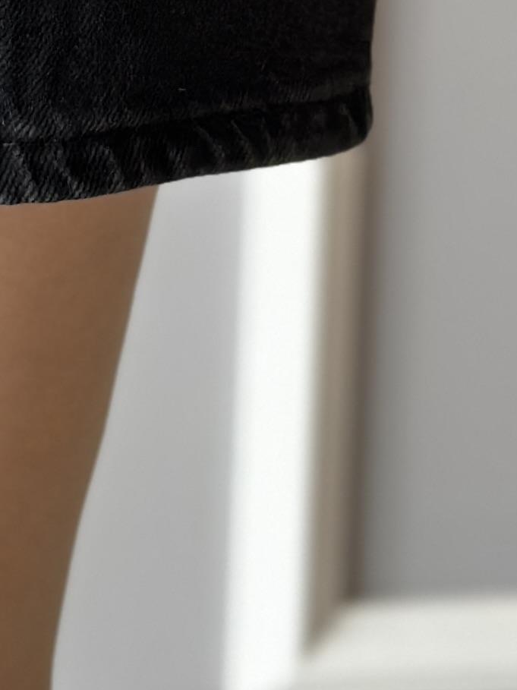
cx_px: -140
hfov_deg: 6.9
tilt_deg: -11.4
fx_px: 4245
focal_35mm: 213
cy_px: -559
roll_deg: -1.8
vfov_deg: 8.9
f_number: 1.78
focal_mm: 6.86
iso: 100
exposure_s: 1/146
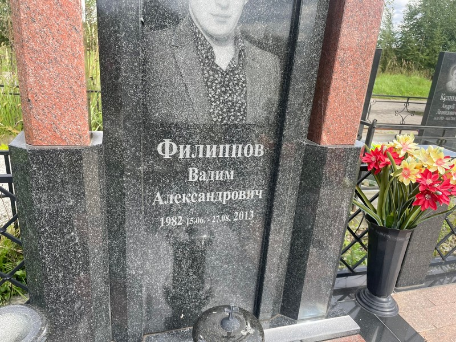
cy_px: 171
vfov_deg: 53.1
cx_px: 228
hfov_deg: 67.3
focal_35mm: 26
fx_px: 343
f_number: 1.6
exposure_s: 1/670
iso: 32
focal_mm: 4.2
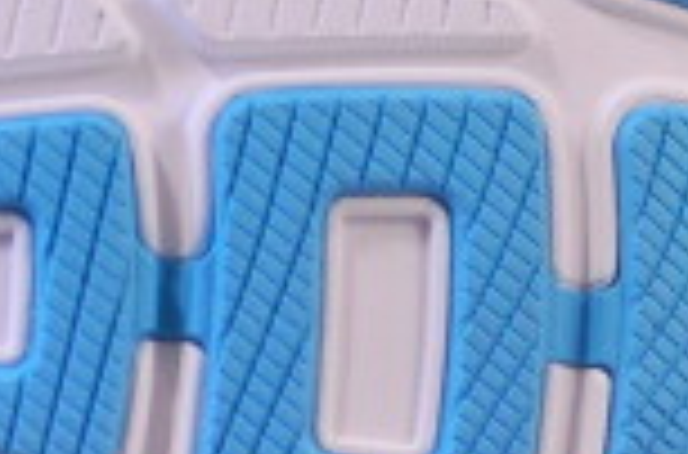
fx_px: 7488
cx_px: -198
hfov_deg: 5.2
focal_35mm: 393
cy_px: -407
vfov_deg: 3.4
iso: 250
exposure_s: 1/320
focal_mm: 50
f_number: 2.8
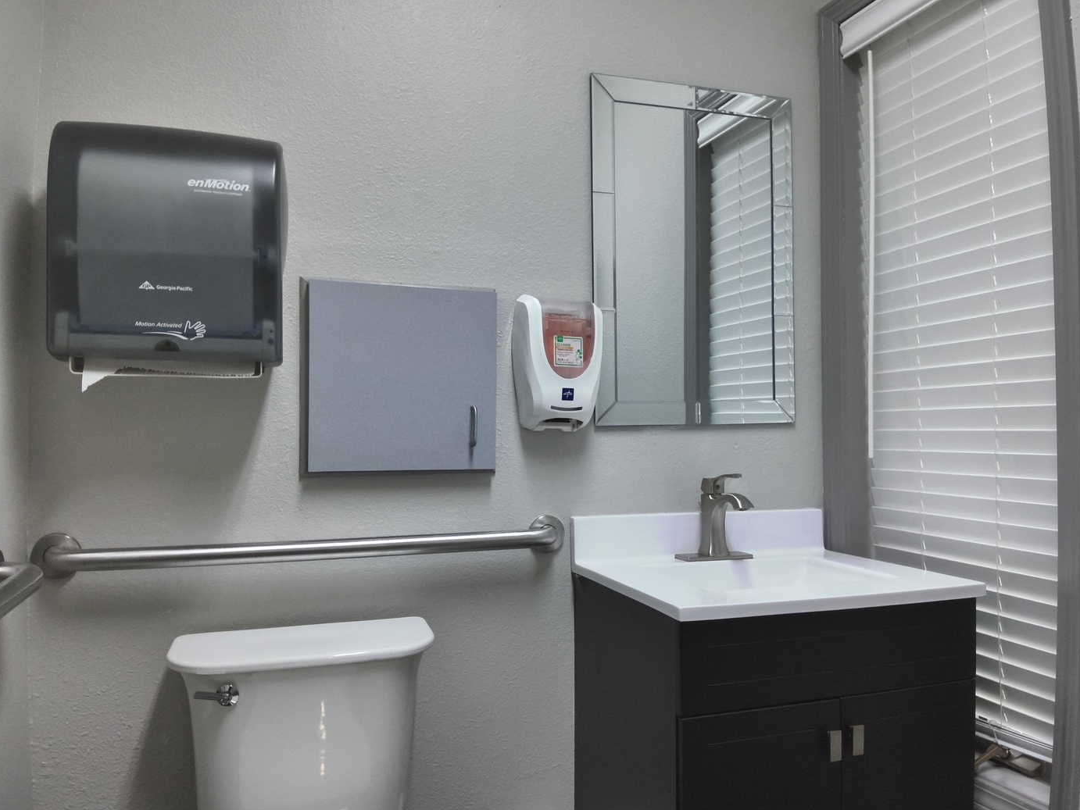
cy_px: 409
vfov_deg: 54.9
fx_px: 780
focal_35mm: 25
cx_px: 545
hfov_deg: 69.4
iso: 550
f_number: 2.8
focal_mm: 4.4
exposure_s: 1/50
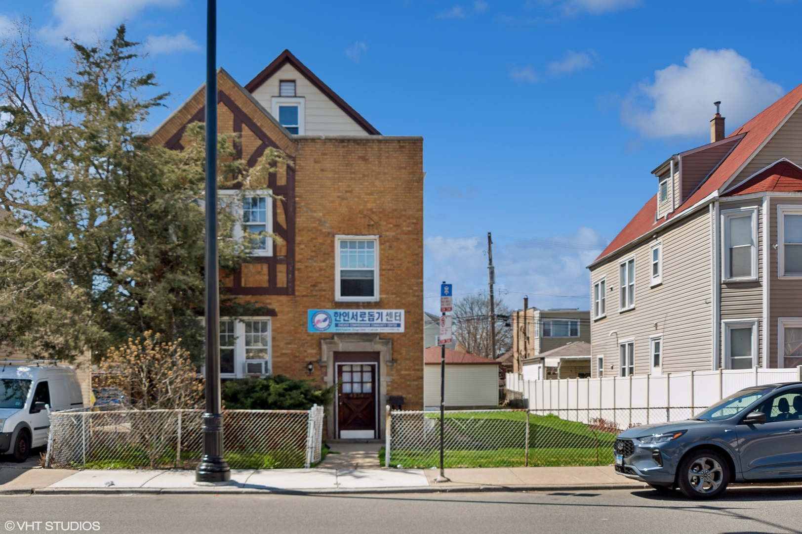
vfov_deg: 36.8
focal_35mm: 36
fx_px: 801
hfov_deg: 53.2
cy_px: 267
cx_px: 401
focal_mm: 24
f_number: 11
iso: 100
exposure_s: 1/100
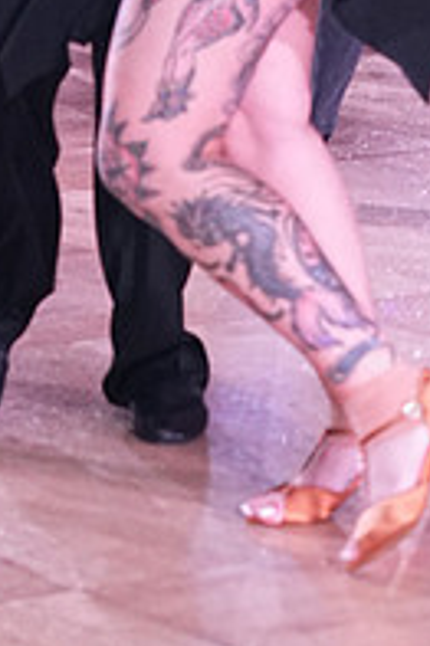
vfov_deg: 9.5
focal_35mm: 212
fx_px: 3805
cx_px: 87
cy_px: -298
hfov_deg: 6.5
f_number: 5
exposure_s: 1/320
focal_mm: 48
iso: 2500
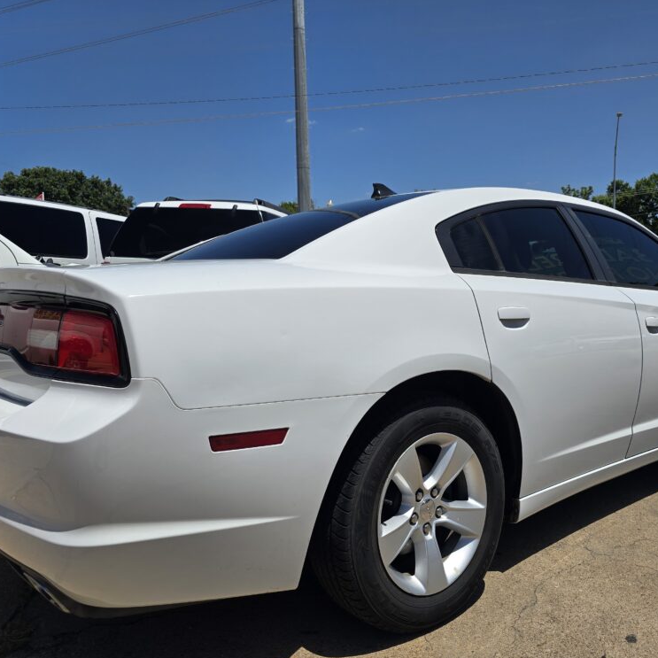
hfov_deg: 57.1
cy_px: 324
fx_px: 602
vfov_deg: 57.3
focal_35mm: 28
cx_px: 372
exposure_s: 1/1728
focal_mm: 6.3
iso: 12
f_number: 1.7
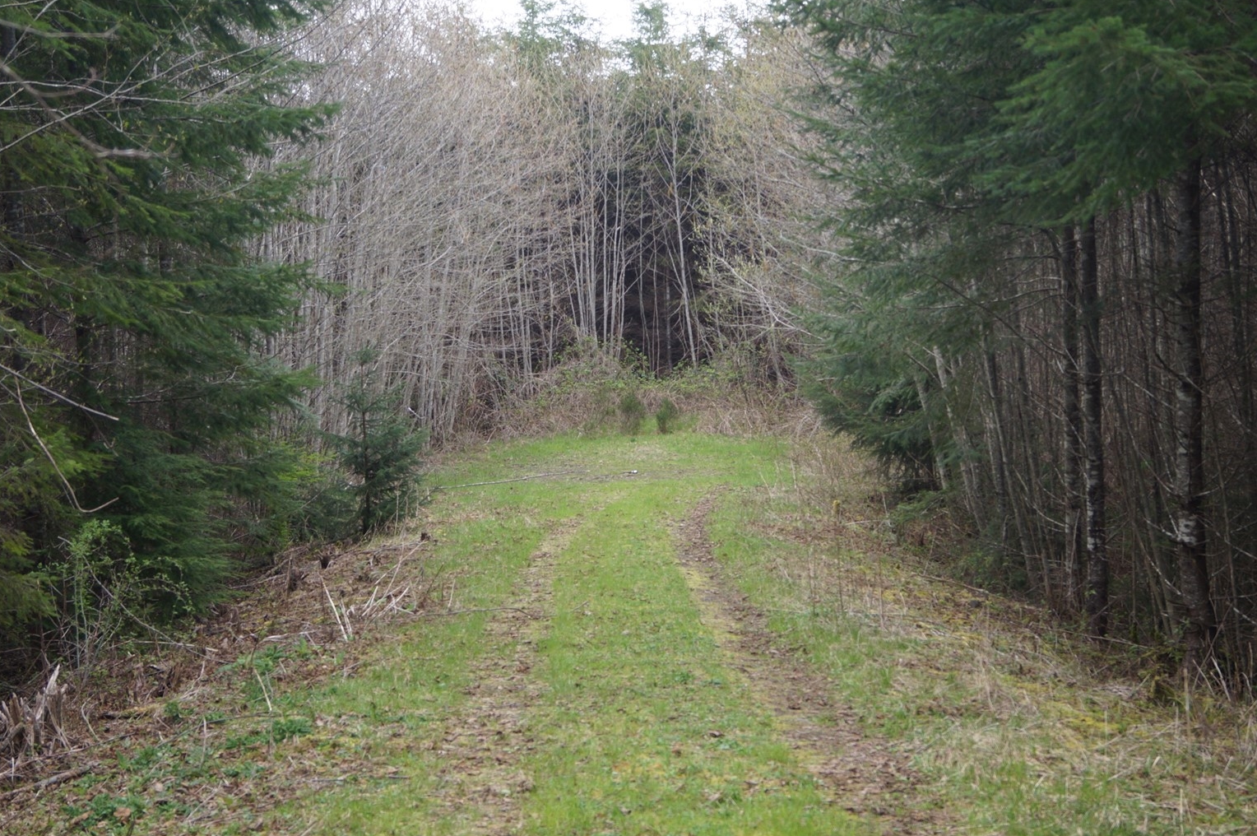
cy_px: 460
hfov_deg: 39.6
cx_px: 627
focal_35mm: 50
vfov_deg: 26.9
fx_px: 1744
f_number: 4.5
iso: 250
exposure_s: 1/160
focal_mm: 30
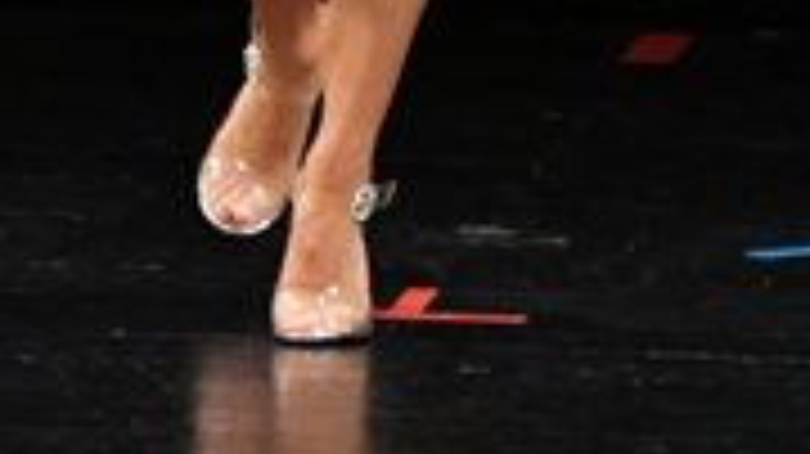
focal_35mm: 1420
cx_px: 506
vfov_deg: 0.9
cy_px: -674
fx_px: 30481
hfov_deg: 1.5
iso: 3200
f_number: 5.6
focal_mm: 210
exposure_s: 1/400
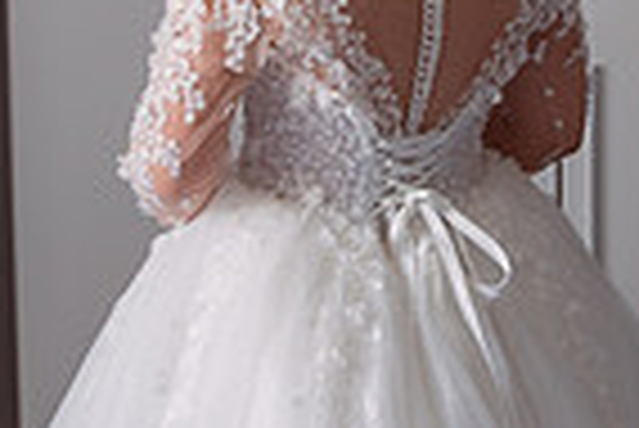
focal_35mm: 129
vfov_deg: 10.6
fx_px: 2292
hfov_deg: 15.8
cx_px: 438
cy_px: -15
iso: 500
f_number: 2.8
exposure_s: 1/250
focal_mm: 26
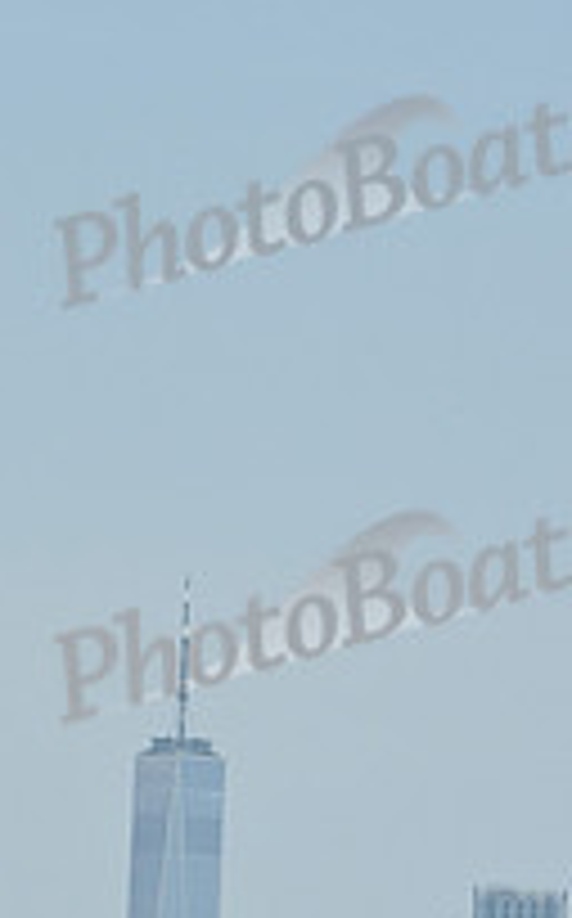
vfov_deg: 4.8
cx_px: -178
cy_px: 904
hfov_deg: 3.0
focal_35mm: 435
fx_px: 10881
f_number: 9
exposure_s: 1/1250
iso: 320
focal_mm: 150
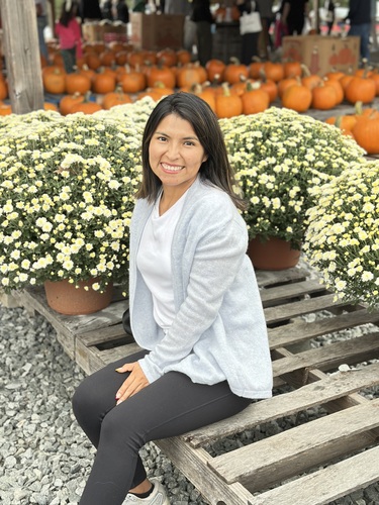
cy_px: 252
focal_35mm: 48
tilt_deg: -17.5
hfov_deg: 30.3
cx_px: 190
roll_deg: +0.9
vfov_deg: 39.7
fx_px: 701
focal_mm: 6.86
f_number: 1.78
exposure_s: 1/241
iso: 80
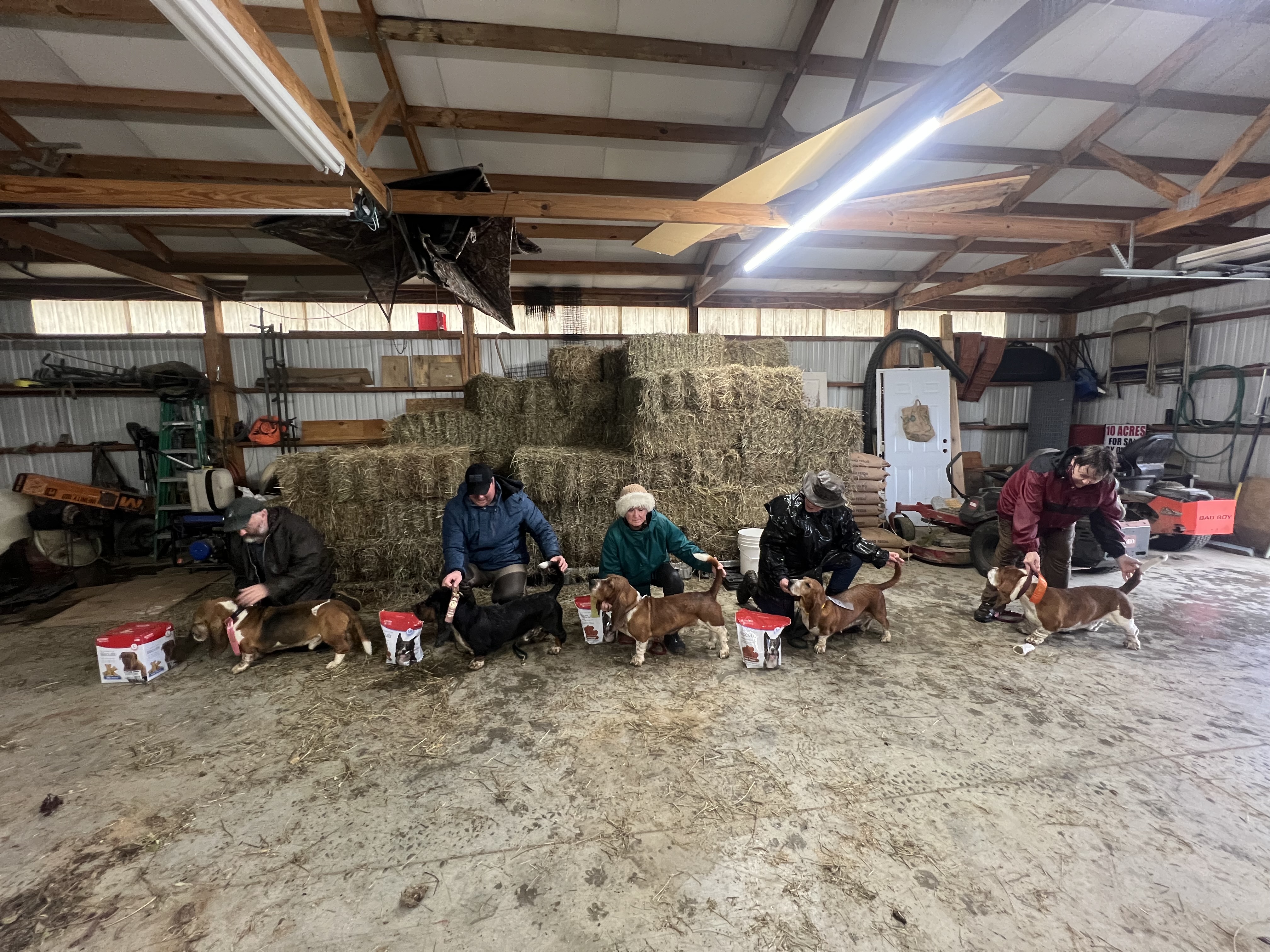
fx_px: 477
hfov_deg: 106.2
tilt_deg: -7.1
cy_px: 476
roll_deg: +1.2
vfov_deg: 89.9
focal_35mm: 13
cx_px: 635
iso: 400
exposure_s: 1/60
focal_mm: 1.57
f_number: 1.8
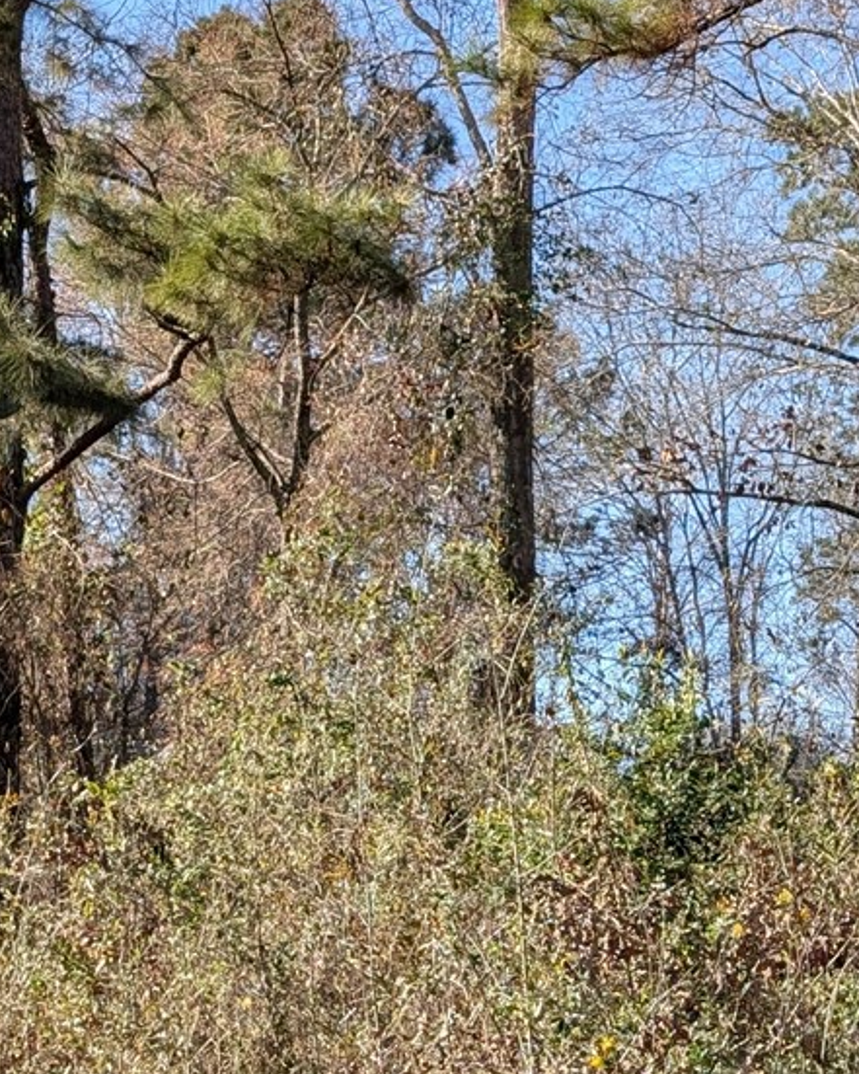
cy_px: 1069
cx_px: 706
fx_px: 2764
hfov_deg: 17.5
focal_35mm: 87
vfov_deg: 21.2
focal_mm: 6.9
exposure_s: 1/452
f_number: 1.68
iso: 21
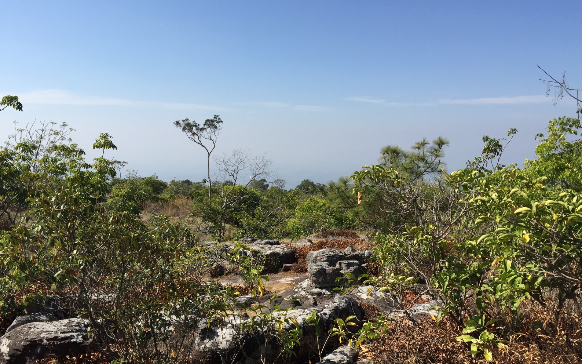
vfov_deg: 40.5
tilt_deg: -7.9
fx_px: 492
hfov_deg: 61.2
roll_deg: -0.9
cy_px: 210
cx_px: 290
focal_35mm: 31
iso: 32
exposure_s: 1/1883
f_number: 2.2
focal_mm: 4.15
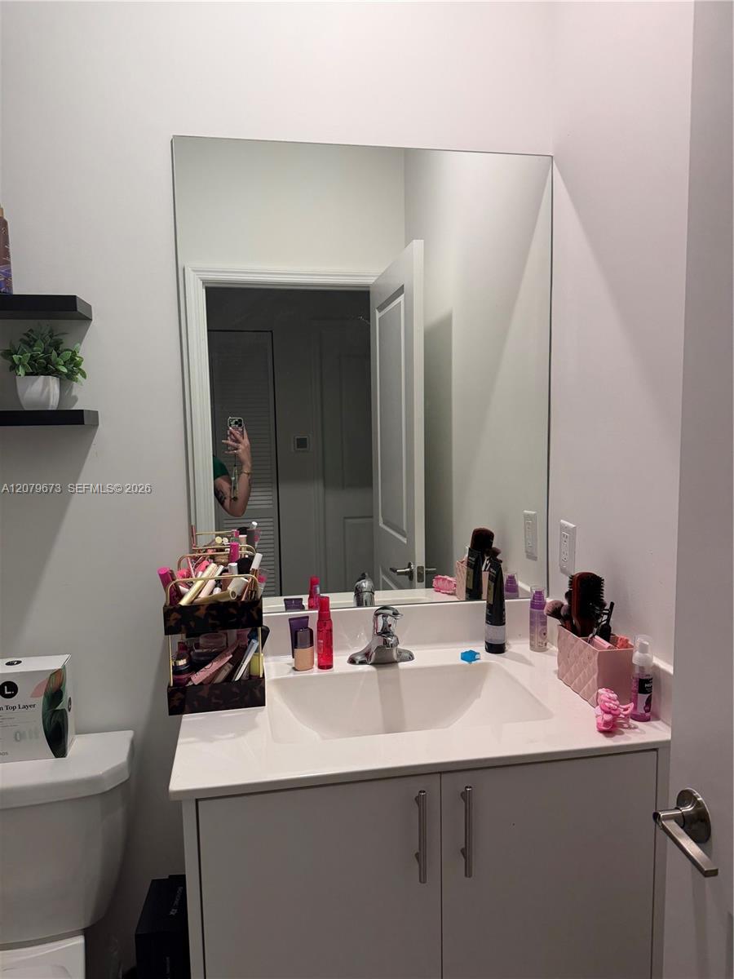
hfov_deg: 56.8
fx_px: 679
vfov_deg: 71.6
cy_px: 490
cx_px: 367
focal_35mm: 24
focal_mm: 6.76
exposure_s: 1/120
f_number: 1.78
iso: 200
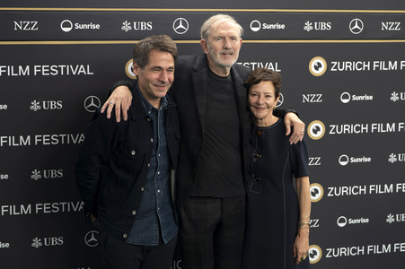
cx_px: 202
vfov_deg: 17.4
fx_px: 882
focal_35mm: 78
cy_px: 120
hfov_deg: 25.9
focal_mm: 70
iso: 400
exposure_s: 1/200
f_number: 4.5
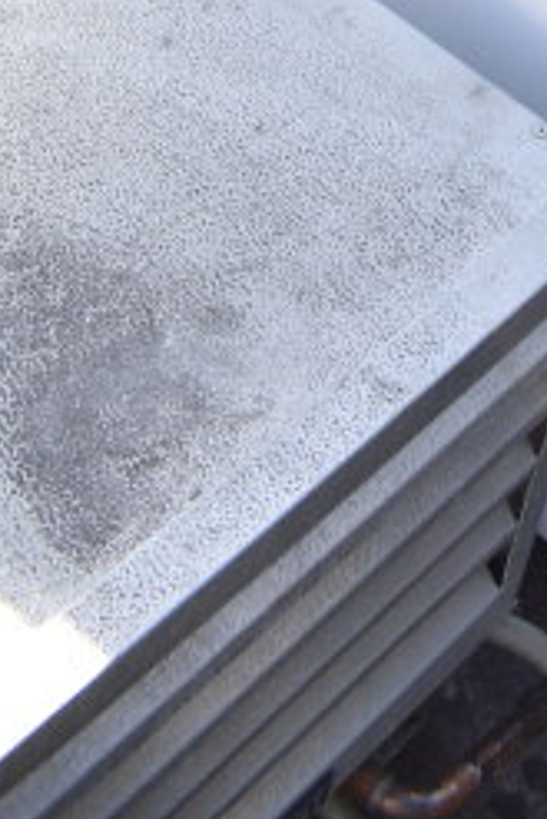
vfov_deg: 16.7
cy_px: -691
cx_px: 786
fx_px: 2276
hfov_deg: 13.1
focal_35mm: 100
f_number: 6.3
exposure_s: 1/160
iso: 200
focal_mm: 18
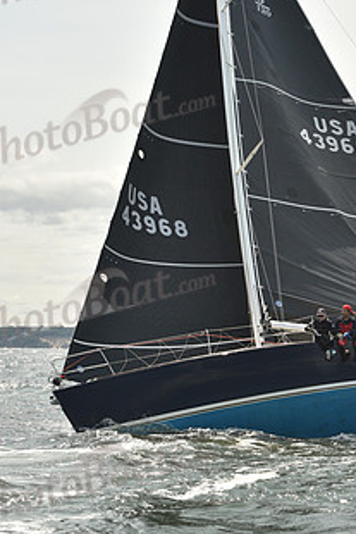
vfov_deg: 15.6
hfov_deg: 10.4
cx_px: 305
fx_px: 1941
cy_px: 191
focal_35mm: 131
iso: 250
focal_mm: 70
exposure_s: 1/800
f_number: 8
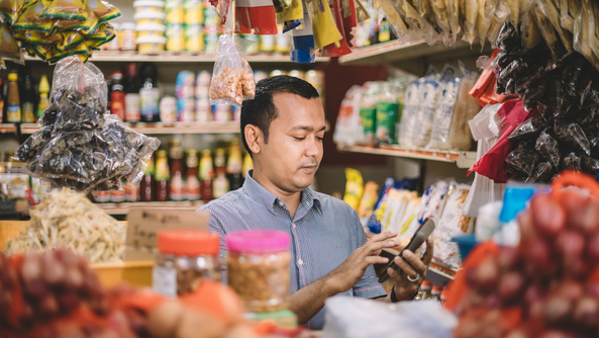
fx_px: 842
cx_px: 301
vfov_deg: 22.7
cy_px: 168
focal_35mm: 53
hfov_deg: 39.2
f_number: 1.4
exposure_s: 1/125
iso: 1000
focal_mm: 50
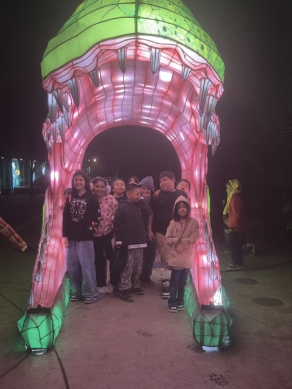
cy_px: 194
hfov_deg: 37.7
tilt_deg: -3.9
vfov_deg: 49.0
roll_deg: -1.1
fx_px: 427
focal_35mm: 38
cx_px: 146
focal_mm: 6.86
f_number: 1.78
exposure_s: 1/60
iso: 320
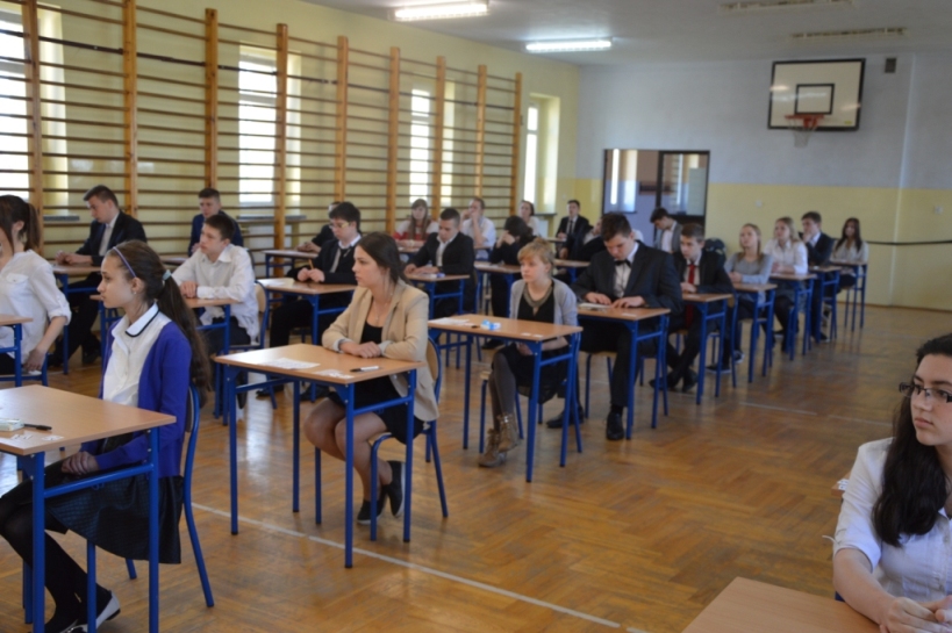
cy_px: 316
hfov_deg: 51.3
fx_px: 991
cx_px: 476
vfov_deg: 35.4
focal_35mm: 38
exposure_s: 1/50
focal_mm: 25
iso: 400
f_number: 4
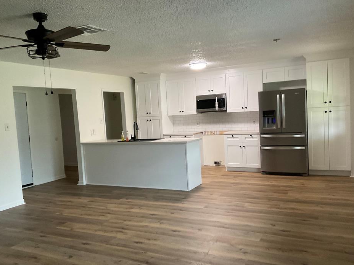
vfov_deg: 44.1
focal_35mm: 32
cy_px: 139
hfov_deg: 56.7
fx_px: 327
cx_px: 163
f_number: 1.8
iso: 200
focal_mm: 3
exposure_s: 1/60
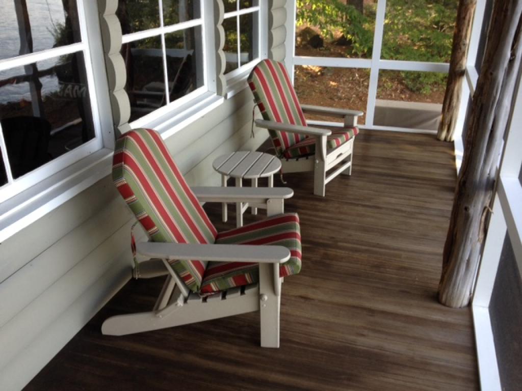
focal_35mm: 35
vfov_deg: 40.7
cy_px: 196
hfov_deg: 52.6
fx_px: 528
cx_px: 261
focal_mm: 4.28
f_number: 2.4
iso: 50
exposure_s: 1/30
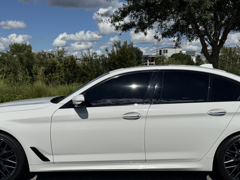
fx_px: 284
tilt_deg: -12.8
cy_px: 123
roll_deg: -0.1
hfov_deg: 45.7
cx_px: 133
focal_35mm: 41
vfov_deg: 34.7
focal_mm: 6.76
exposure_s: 1/12346
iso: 64
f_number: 1.78
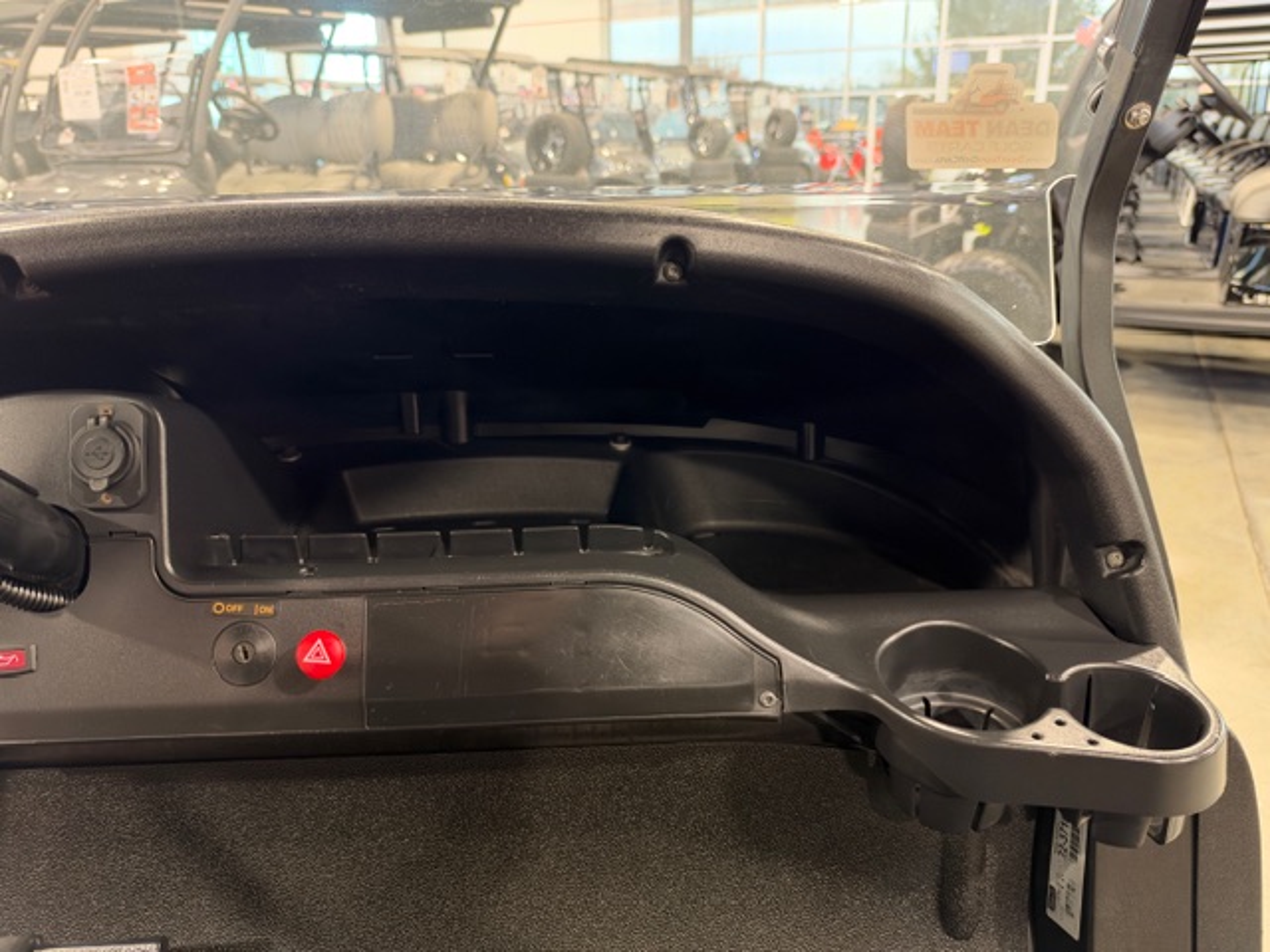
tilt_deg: -20.1
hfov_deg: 71.6
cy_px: 476
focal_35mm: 24
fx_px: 881
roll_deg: +1.5
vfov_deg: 56.8
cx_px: 635
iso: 640
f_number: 1.48
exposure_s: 1/30
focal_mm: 6.93
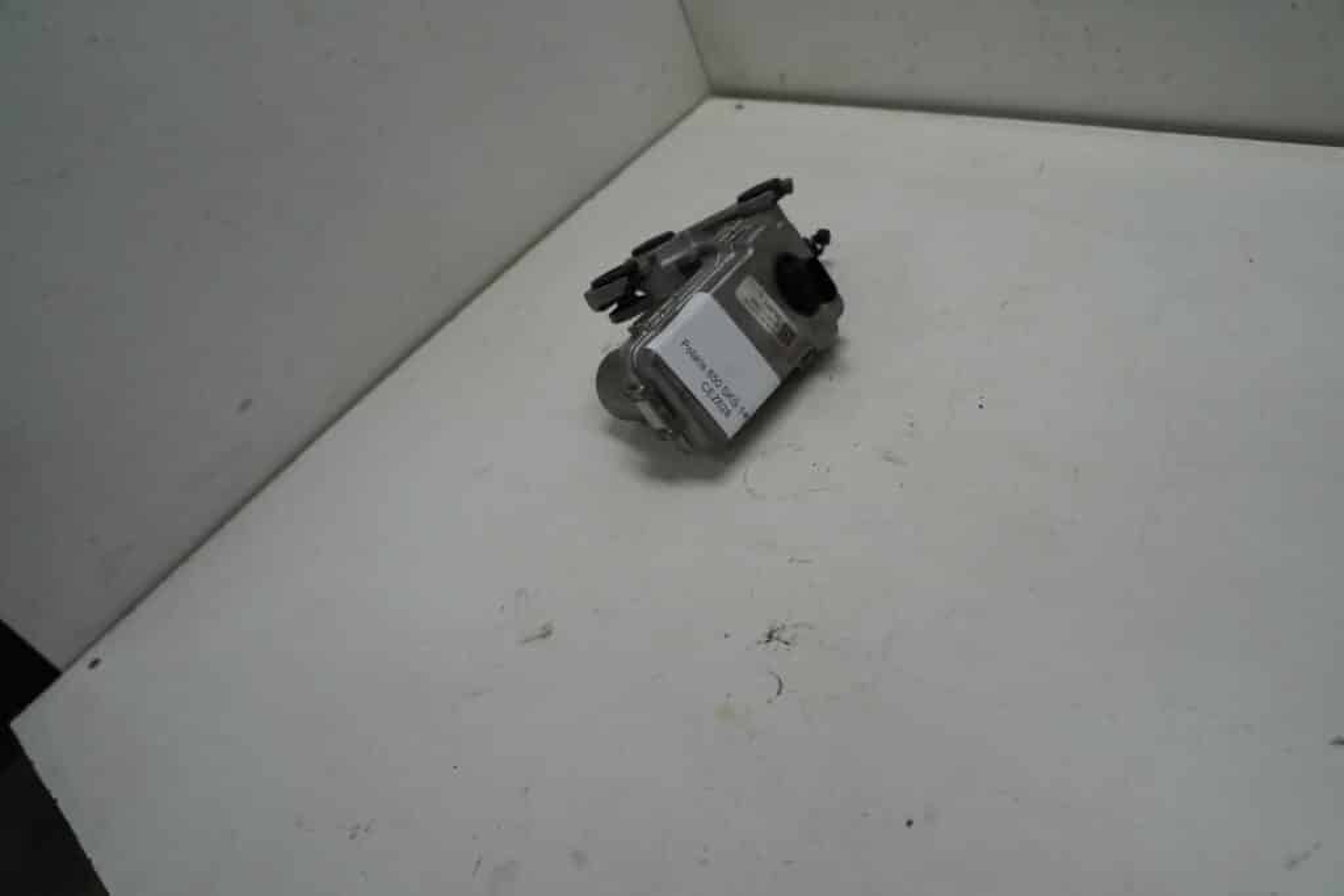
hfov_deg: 67.4
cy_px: 448
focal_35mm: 27
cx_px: 672
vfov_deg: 47.9
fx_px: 1008
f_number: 3.5
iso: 100
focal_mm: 18
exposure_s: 1/125
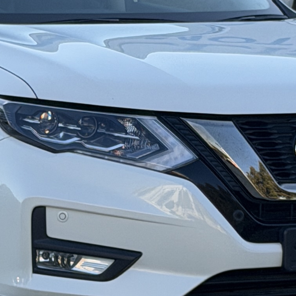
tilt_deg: -1.3
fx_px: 2186
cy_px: 127
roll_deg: -0.4
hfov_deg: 7.7
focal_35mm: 226
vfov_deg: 7.7
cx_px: 122
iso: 100
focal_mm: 6.76
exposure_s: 1/1403
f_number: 1.78
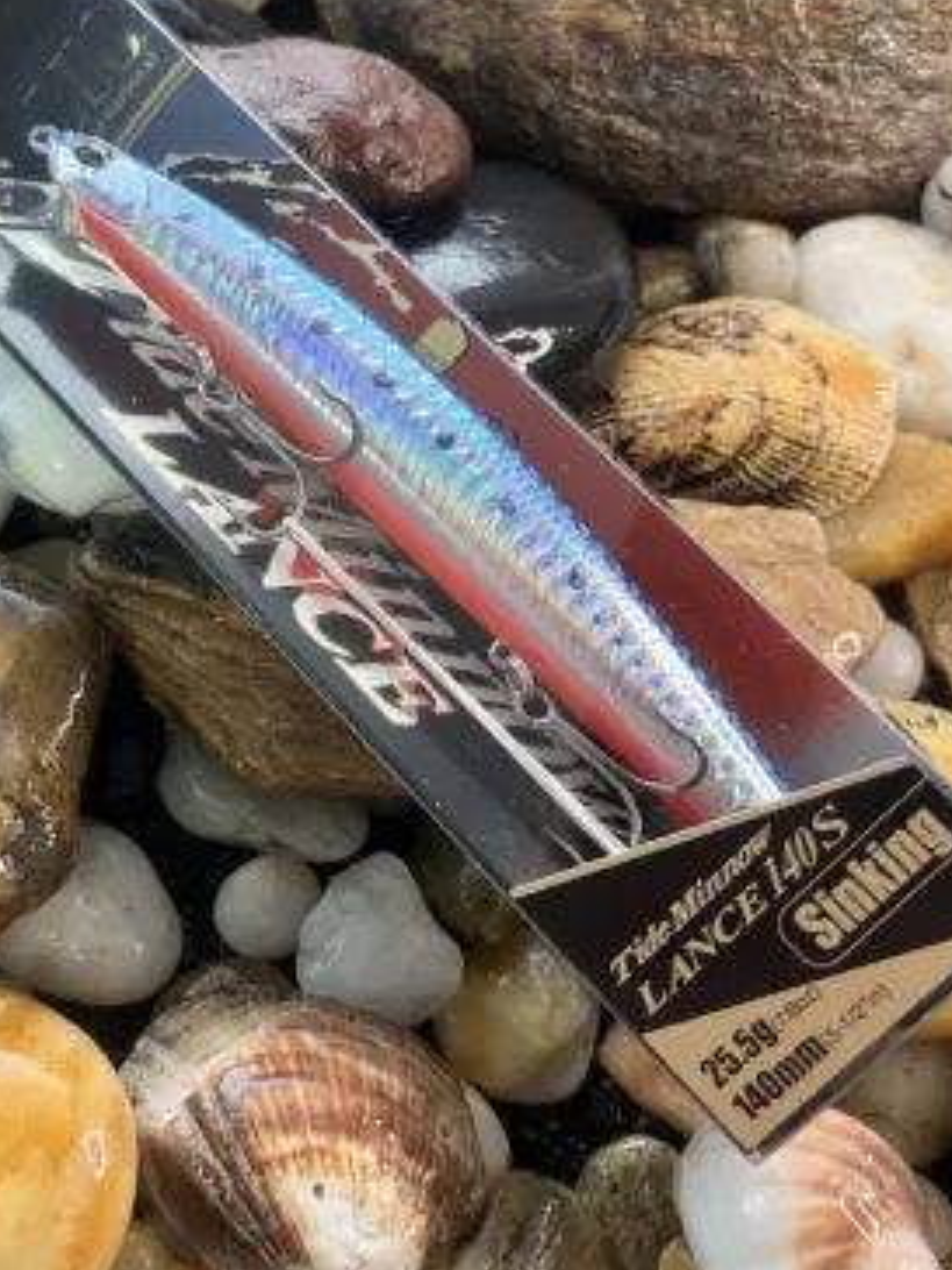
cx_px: 363
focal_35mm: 36
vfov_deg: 51.2
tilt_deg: -57.7
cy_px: 562
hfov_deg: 39.4
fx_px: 1320
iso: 125
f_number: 1.6
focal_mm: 5.1
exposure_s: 1/78
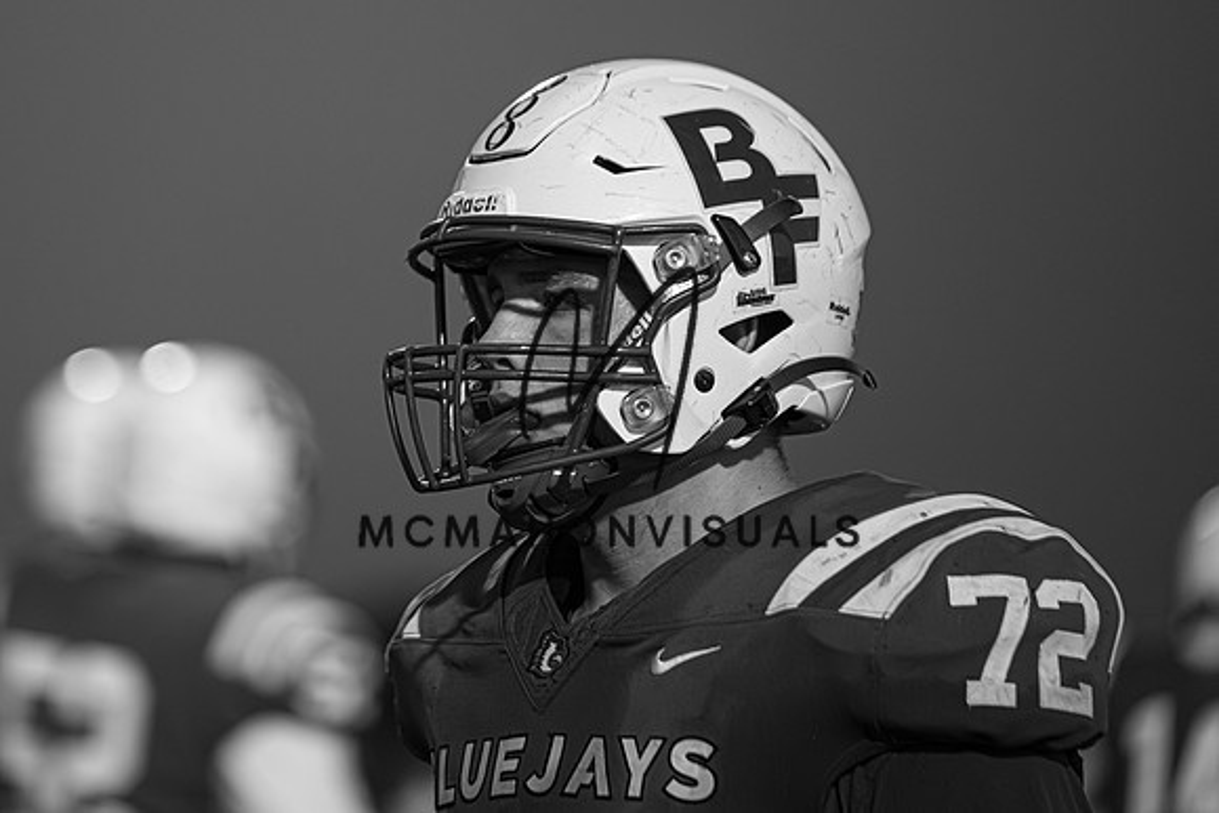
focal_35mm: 288
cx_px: 345
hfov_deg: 7.2
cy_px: 272
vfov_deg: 4.8
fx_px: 9743
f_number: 2.8
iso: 2000
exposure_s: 1/1000
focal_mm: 200
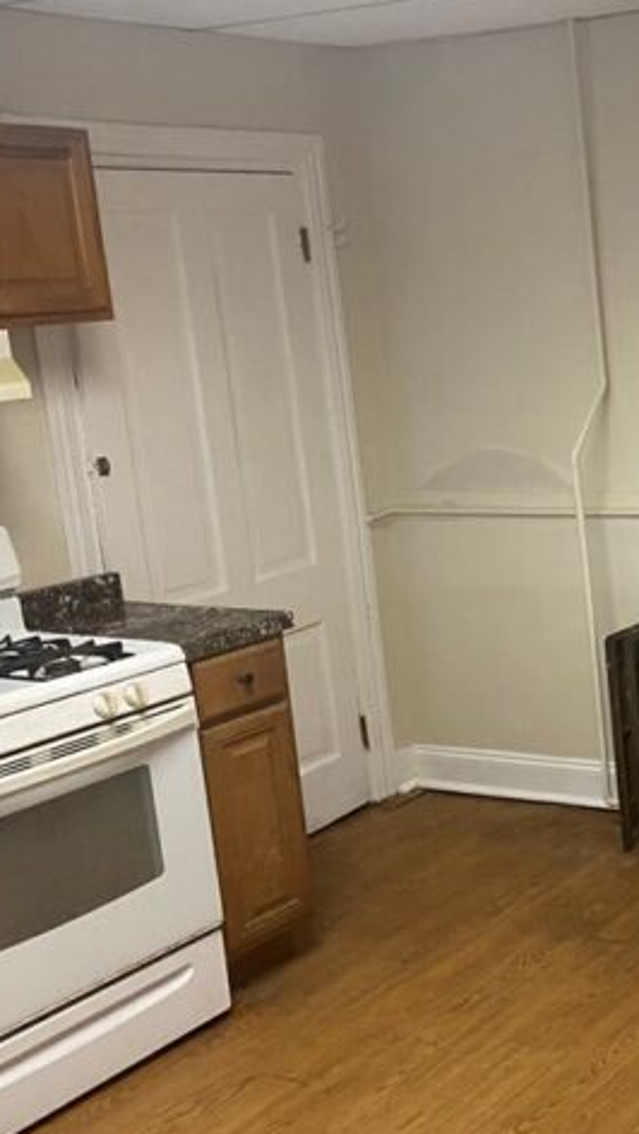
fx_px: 1444
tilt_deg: -10.2
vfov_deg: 42.8
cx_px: 822
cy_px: 517
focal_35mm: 48
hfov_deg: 22.4
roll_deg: +3.1
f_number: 1.8
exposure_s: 1/40
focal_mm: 4.25
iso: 500
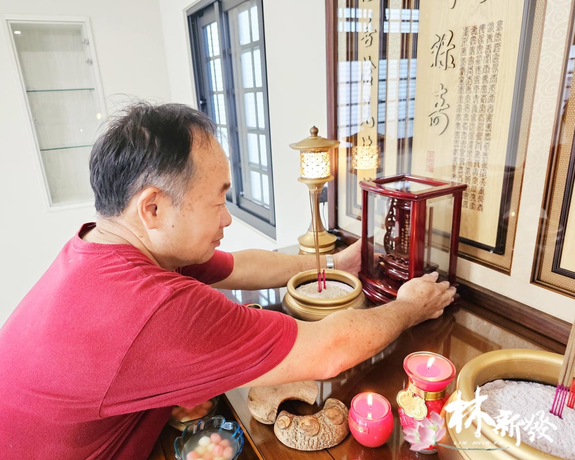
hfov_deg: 70.2
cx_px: 271
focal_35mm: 24
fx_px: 408
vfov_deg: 58.8
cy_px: 230
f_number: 1.7
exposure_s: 1/77
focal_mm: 6.3
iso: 800
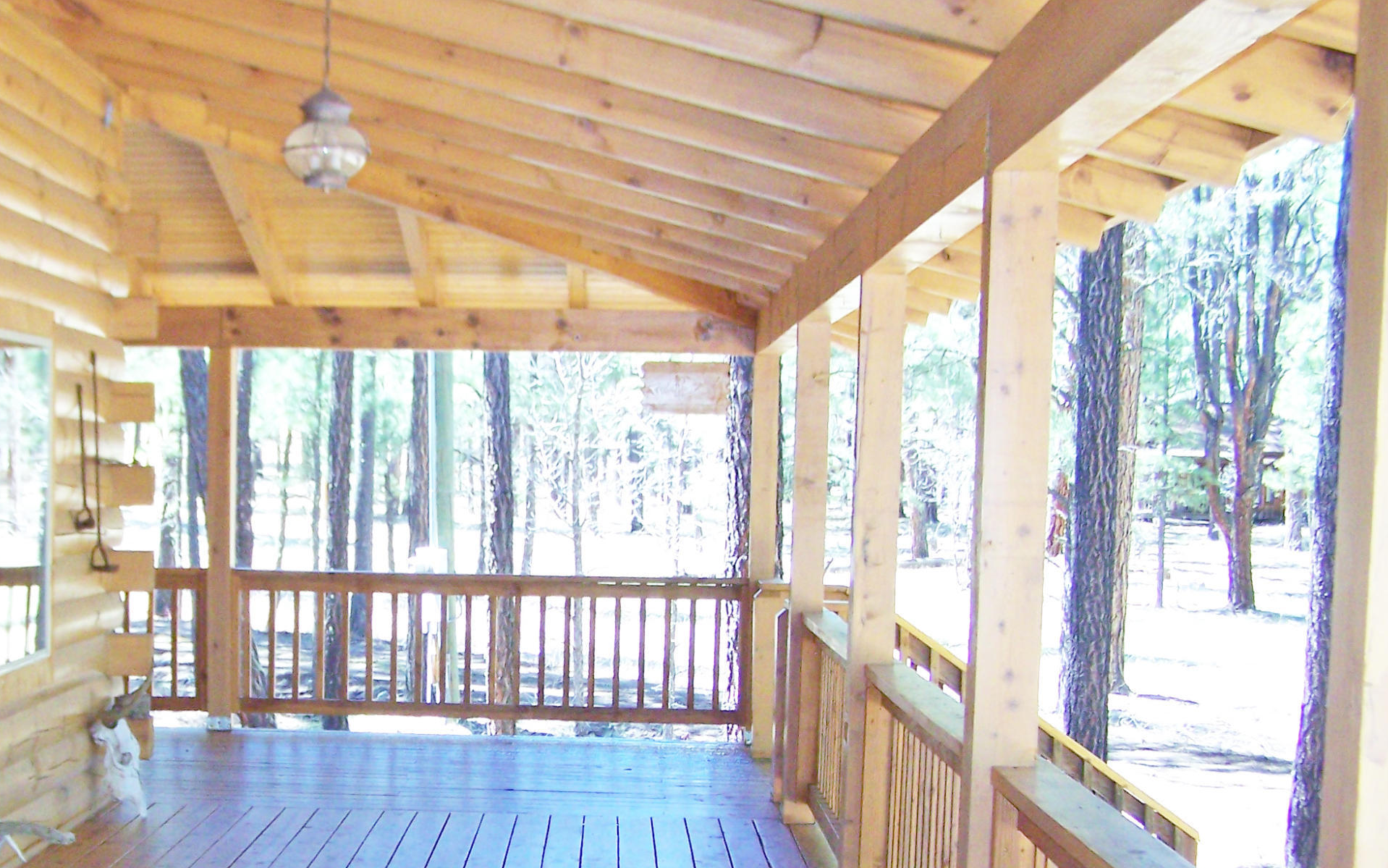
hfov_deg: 31.8
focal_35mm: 63
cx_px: 316
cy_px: 675
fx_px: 2383
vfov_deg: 20.4
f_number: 2.8
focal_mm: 6.3
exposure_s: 1/125
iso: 160
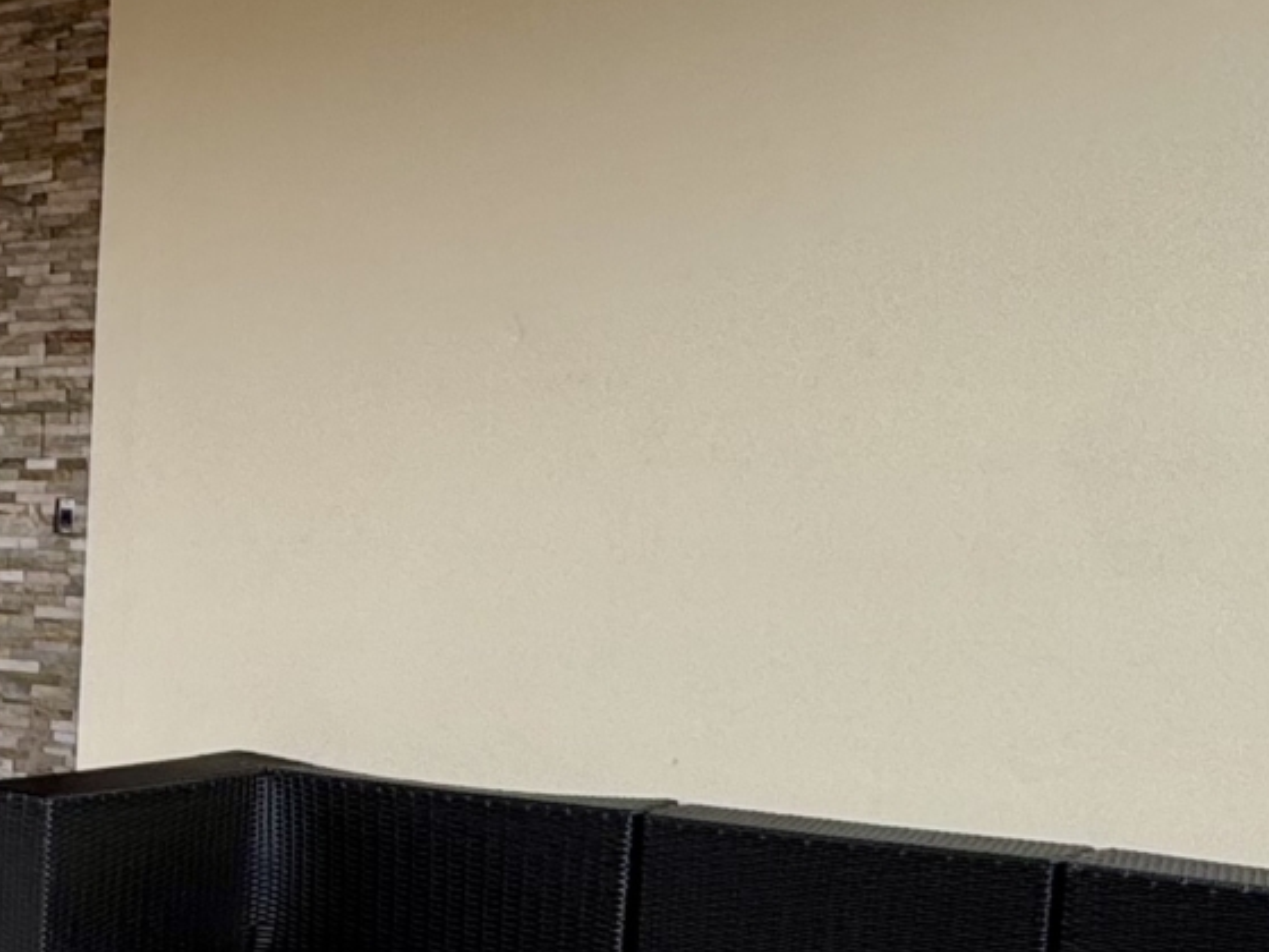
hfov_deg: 24.6
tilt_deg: -8.0
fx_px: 2346
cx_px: -551
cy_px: 759
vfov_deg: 22.6
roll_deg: -0.9
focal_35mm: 64
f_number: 2.2
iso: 40
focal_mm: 2.22
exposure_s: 1/501
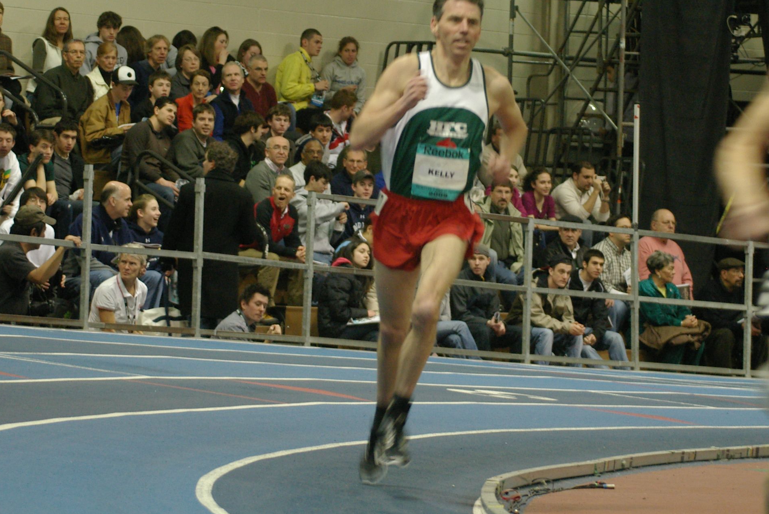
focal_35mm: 197
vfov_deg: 7.0
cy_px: 203
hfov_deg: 10.4
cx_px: 455
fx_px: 4205
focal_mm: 83
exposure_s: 1/50
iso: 800
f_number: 4.5
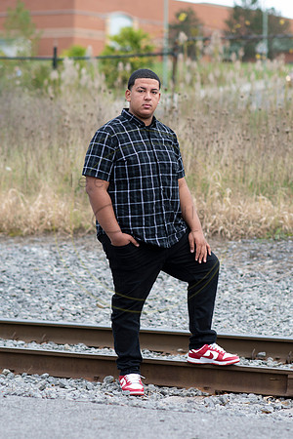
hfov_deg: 10.8
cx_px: 146
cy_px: 220
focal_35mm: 127
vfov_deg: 16.1
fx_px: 1550
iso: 100
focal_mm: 85
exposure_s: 1/320
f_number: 2.8
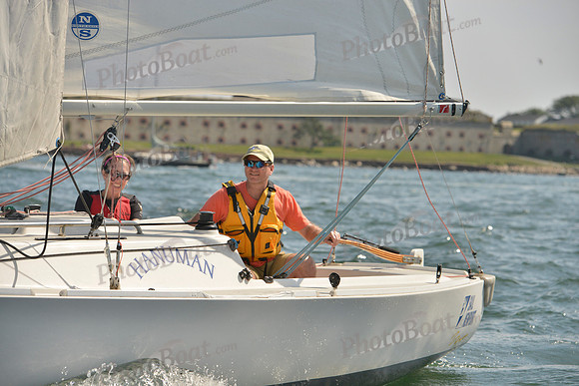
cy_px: 193
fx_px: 2011
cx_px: 290
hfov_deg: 16.4
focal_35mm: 125
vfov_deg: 11.0
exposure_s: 1/2000
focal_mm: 125
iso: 800
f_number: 7.1
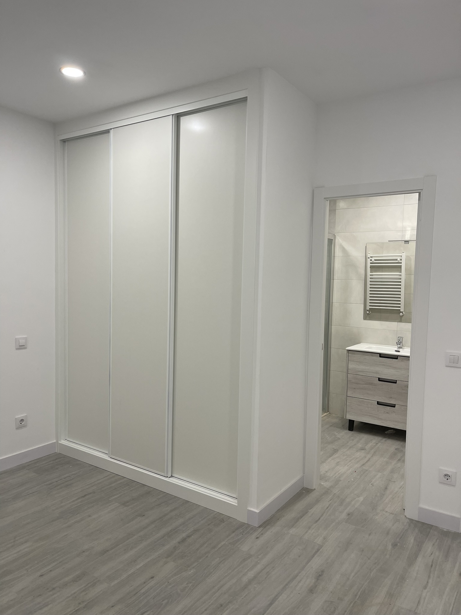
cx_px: 230
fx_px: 462
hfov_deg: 53.1
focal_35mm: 26
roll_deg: -1.0
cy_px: 308
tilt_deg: -4.2
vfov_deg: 67.3
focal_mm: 5.1
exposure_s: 1/100
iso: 100
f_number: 1.6
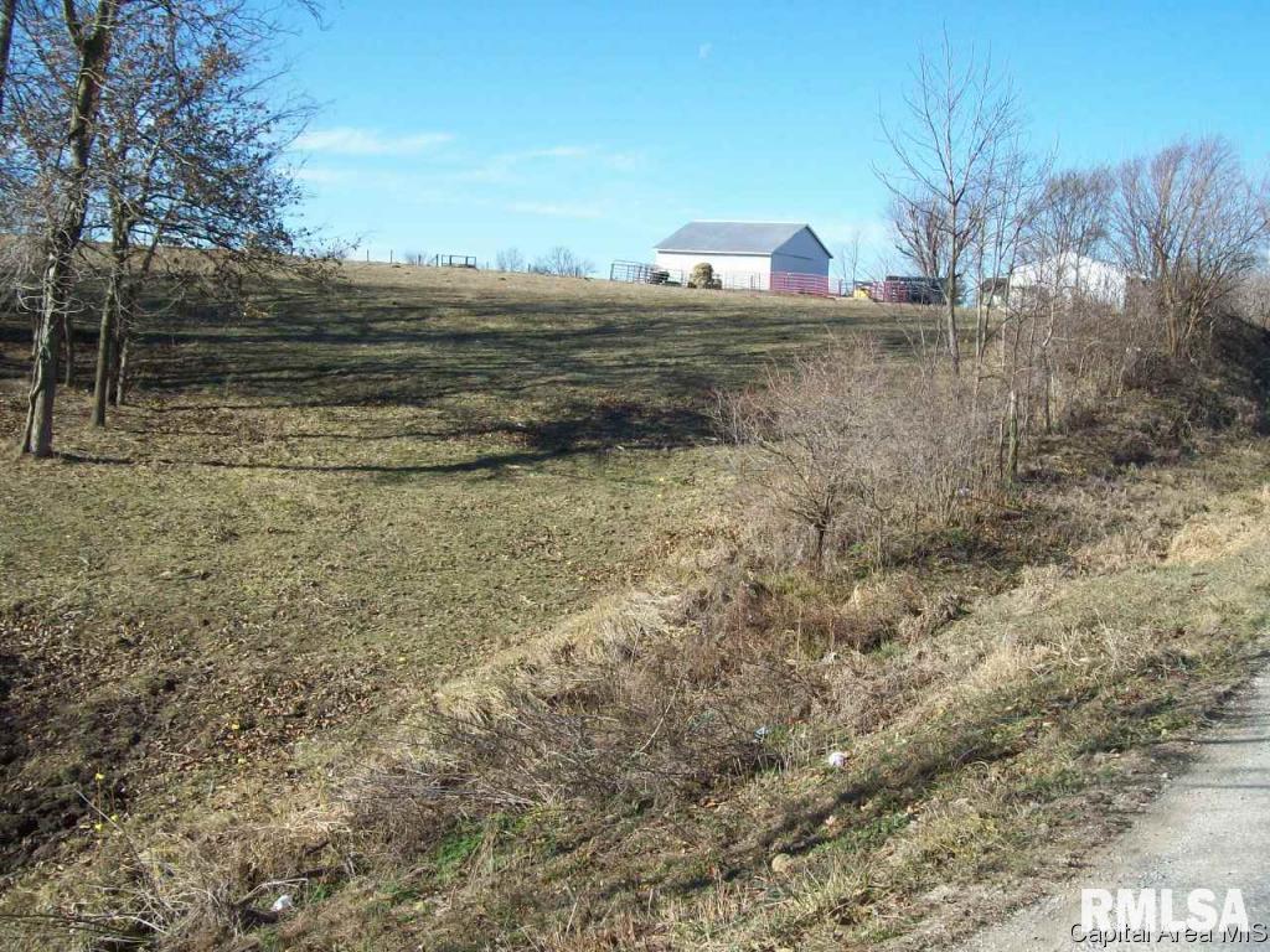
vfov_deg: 32.2
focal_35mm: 45
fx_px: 1651
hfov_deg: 42.1
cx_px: 635
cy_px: 476
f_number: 5.4
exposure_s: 1/283
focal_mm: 7.6
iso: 80
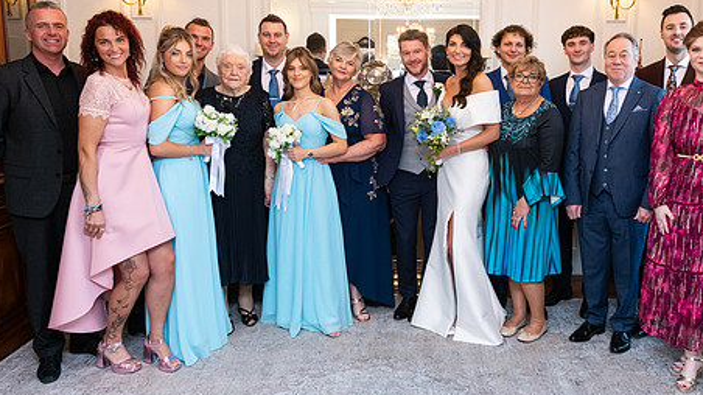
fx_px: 615
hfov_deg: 59.1
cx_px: 418
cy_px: 170
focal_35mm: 33
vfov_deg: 35.6
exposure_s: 1/160
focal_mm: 24
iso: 640
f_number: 5
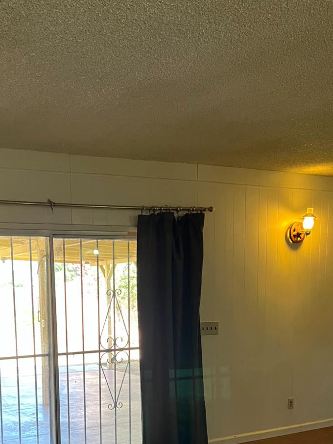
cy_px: 361
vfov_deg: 41.8
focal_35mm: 43
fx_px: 552
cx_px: 106
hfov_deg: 33.2
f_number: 1.6
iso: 125
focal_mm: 5.1
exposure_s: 1/60
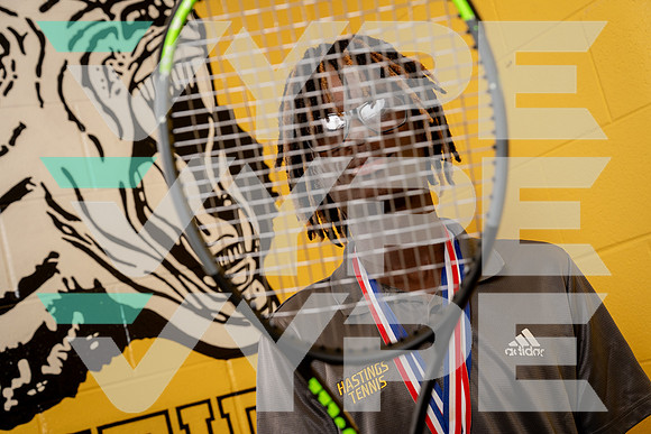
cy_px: 217
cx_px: 326
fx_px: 1031
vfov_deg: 23.8
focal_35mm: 57
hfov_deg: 35.0
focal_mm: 57
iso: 500
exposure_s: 1/250
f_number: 5.6
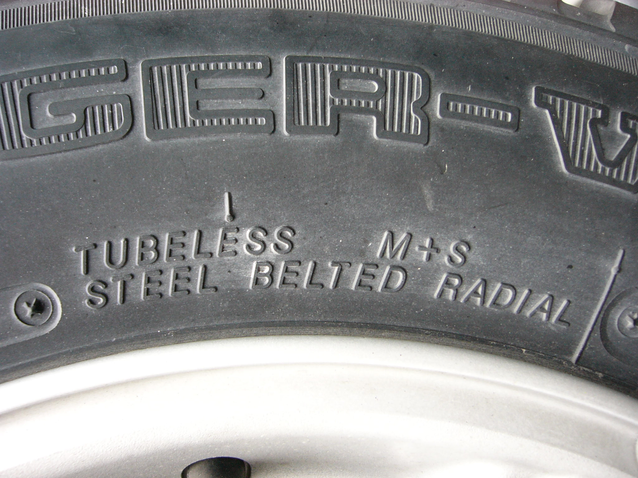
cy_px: 239
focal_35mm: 35
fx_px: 645
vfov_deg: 40.7
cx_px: 319
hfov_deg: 52.6
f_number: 2.8
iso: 100
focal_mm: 5.8
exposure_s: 1/80
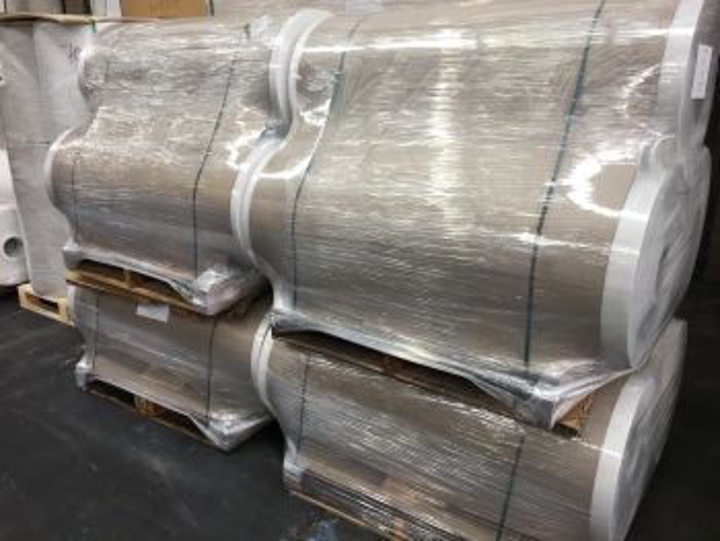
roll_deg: +1.0
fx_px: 604
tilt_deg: -18.0
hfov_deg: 61.6
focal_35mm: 29
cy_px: 270
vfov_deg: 48.3
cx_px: 360
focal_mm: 4.15
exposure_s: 1/50
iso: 25
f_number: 2.2
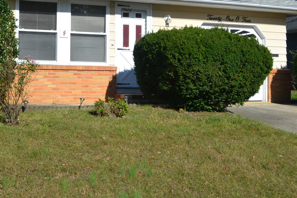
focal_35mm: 63
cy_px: 70
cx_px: 91
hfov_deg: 31.5
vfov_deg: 21.5
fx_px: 520
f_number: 8
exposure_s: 1/250
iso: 100
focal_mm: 24
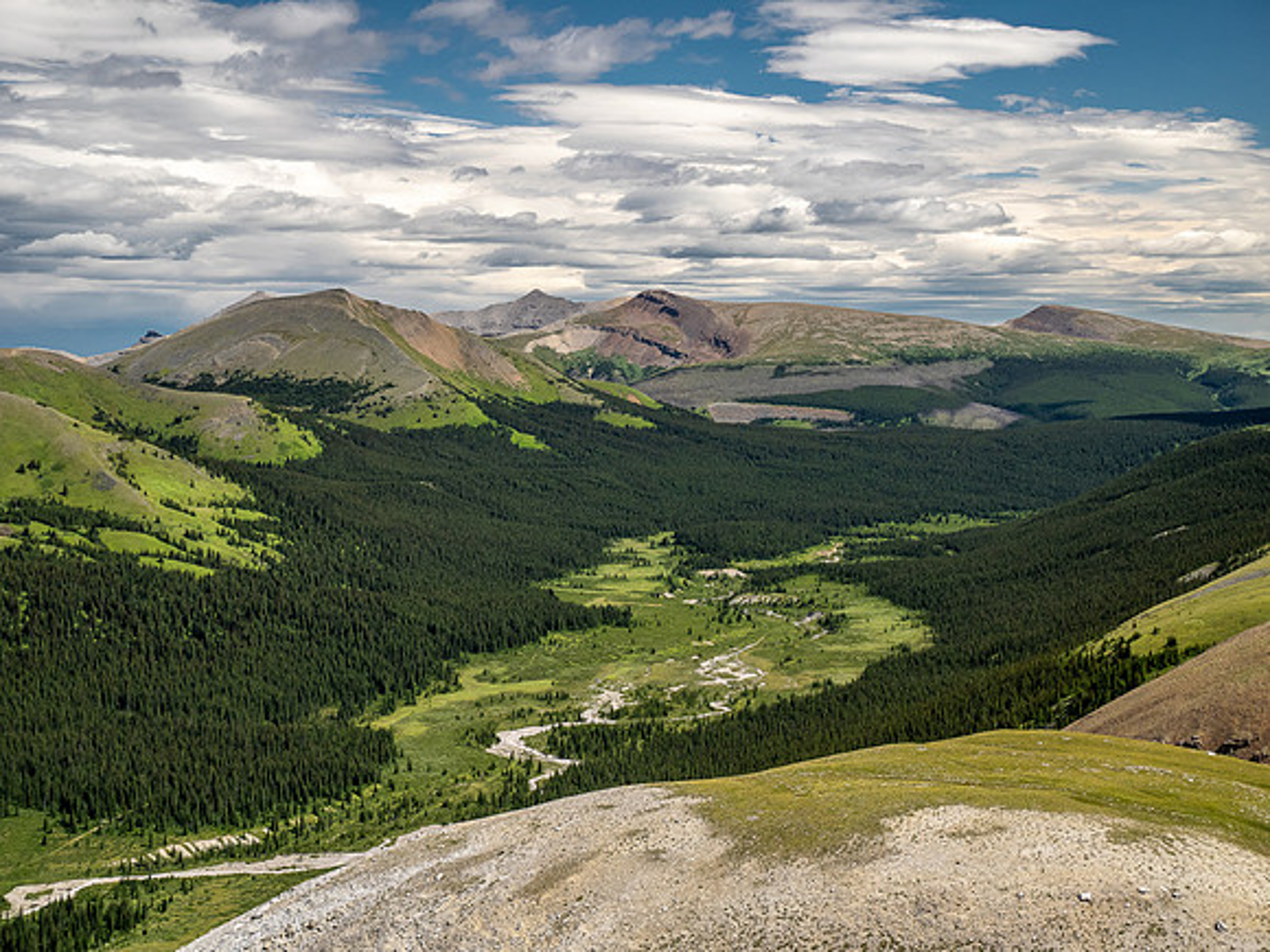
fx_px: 2348
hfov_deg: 30.3
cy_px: 476
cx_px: 635
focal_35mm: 64
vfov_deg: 22.9
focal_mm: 32
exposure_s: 1/250
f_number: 8
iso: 200
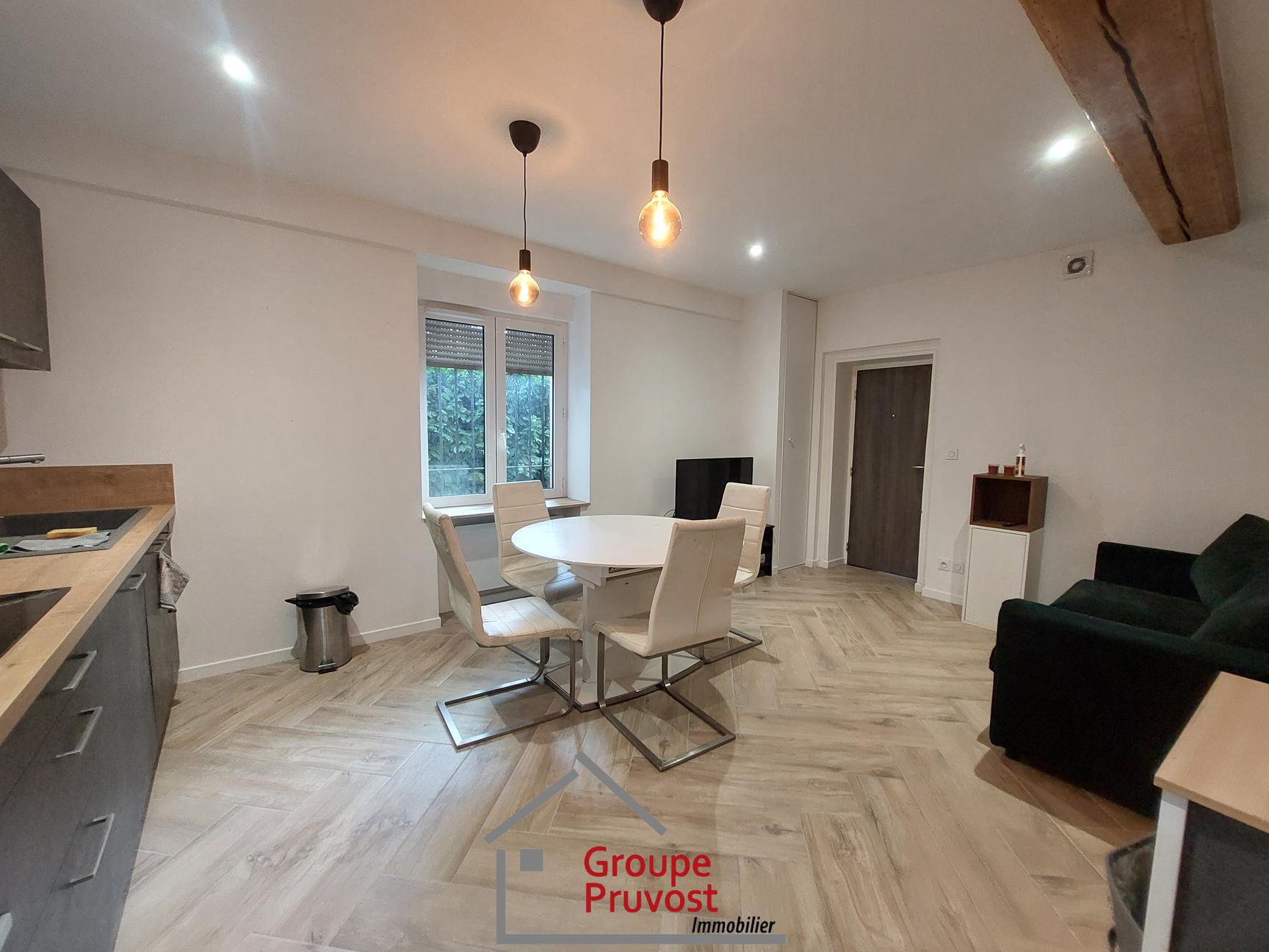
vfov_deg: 89.9
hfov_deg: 106.2
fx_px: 477
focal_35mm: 13
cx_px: 634
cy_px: 476
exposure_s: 1/33
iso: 250
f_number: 2.2
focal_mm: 1.74
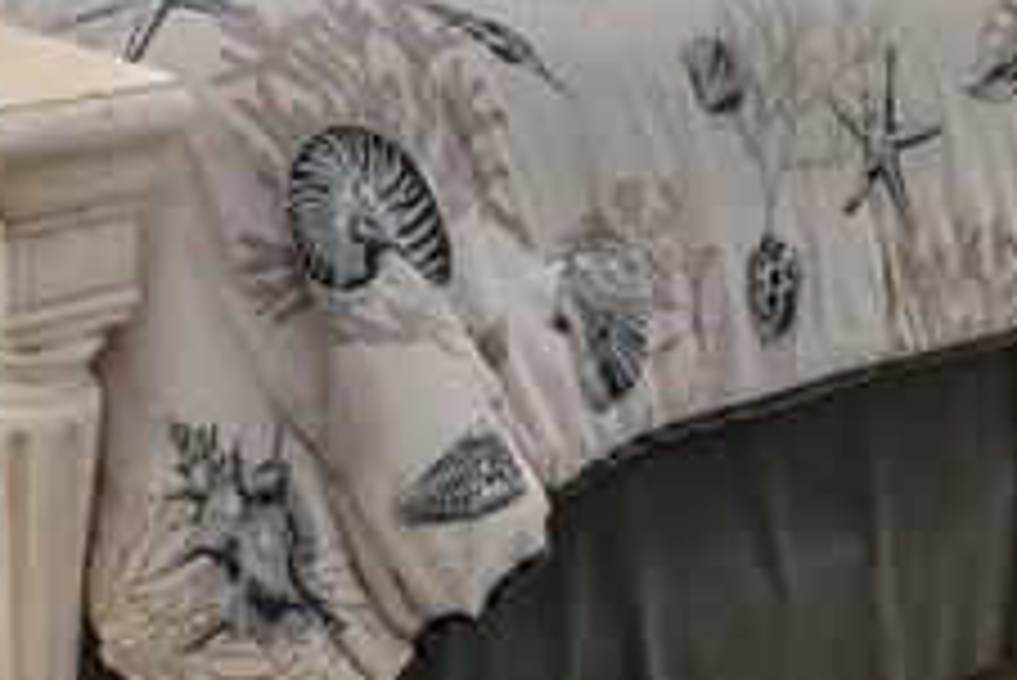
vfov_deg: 18.4
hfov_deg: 29.5
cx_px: 148
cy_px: -333
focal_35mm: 66
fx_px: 1866
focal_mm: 7
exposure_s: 1/4
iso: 200
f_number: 7.1
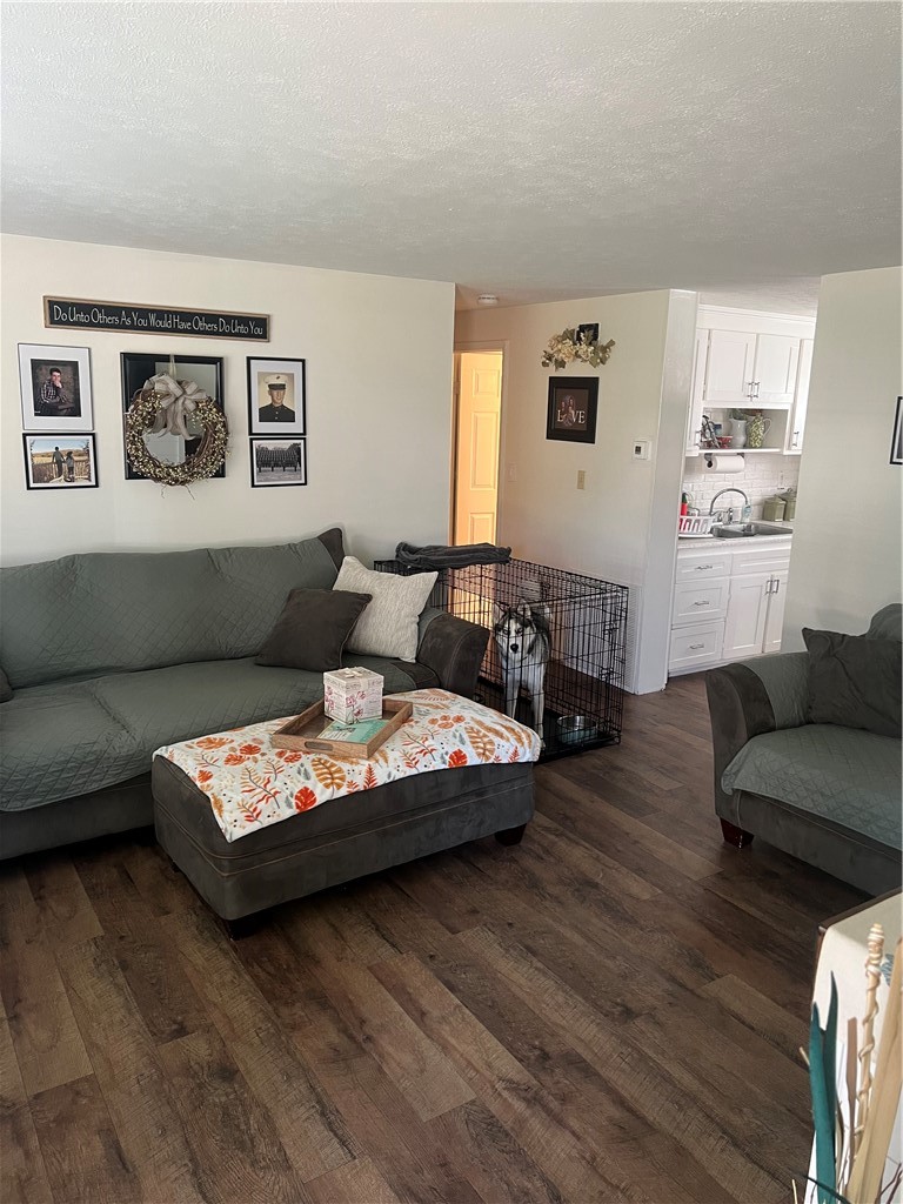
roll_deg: -1.2
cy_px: 602
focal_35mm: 26
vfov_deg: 67.3
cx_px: 452
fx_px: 904
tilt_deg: -12.2
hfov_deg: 53.1
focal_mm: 5.7
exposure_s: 1/60
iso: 160
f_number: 1.5
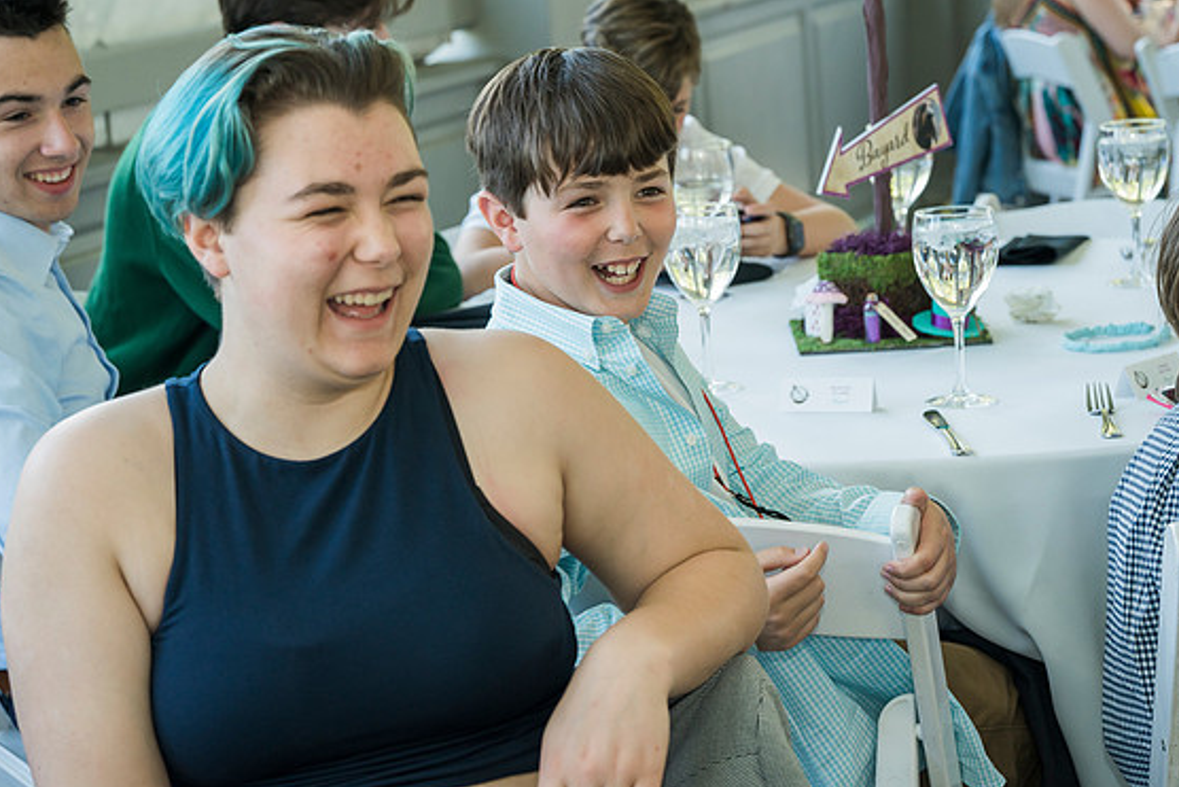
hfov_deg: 21.2
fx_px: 3145
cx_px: 570
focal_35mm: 96
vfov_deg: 14.3
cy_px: 408
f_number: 7.1
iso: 800
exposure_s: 1/160
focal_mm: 92
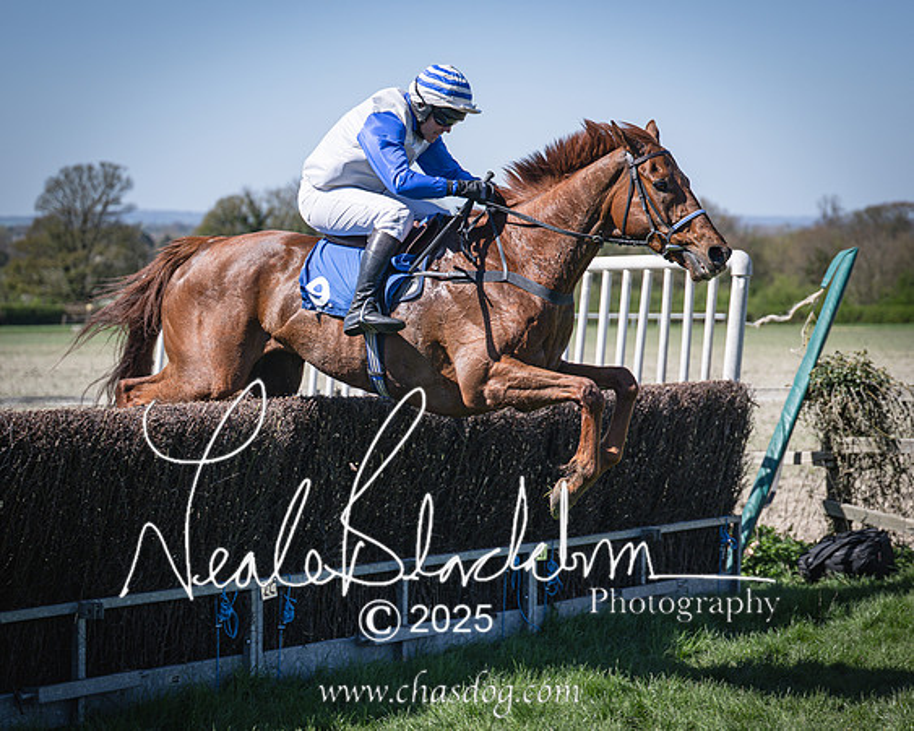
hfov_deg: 18.4
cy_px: 382
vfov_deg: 14.8
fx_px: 2816
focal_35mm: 104
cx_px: 419
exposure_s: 1/2000
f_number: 2.8
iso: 72
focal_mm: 70
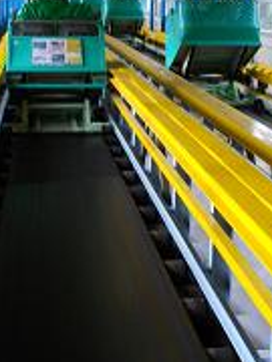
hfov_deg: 21.3
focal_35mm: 69
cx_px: 129
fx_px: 723
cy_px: 106
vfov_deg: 27.9
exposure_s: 1/100
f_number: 2.9
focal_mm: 5.7
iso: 200
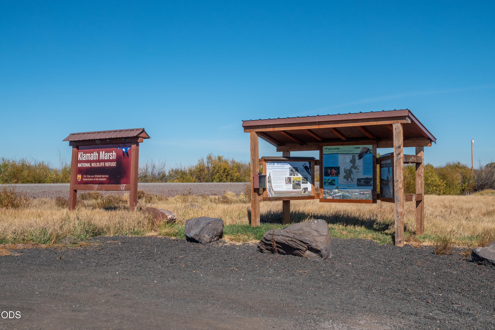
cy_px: 165
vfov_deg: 32.6
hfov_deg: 47.4
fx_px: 564
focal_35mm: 41
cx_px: 248
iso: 100
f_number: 4.5
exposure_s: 1/1000
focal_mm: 15.17
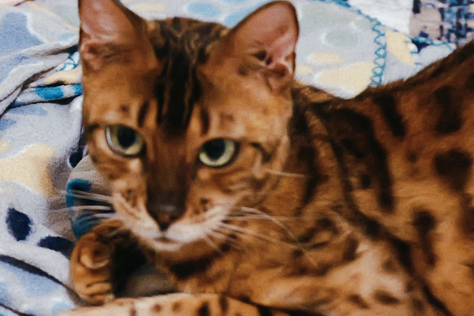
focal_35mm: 126
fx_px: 1659
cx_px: -80
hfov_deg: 15.7
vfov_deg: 10.5
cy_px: -166
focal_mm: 35
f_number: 3.5
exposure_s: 1/25
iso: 6400
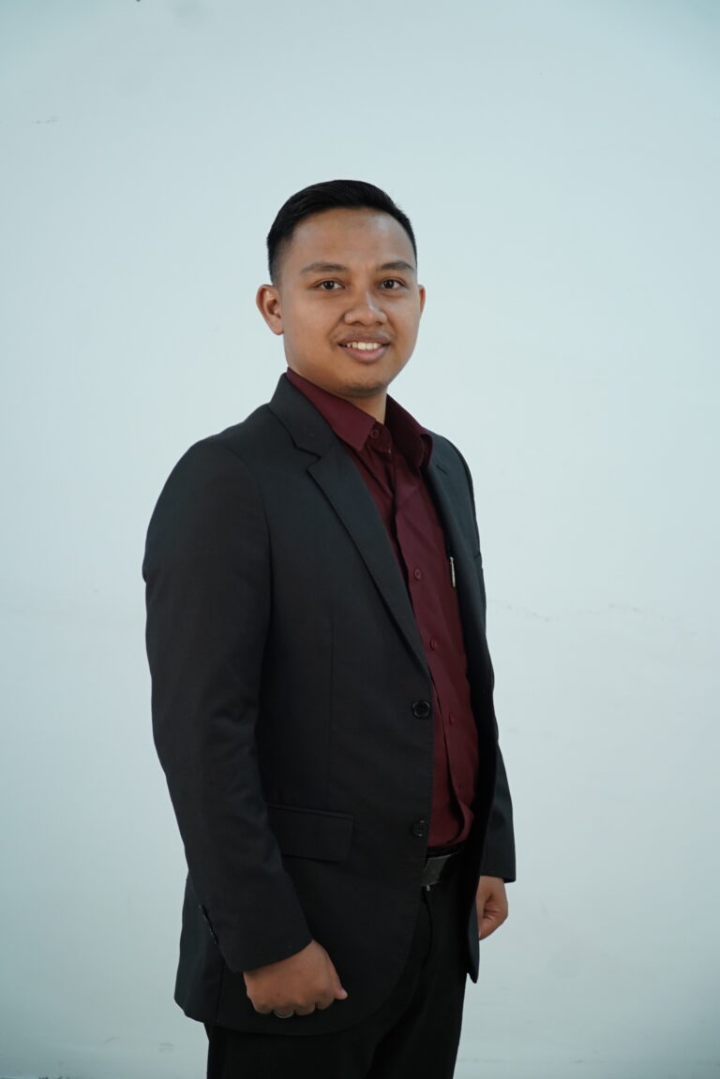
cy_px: 540
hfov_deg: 20.3
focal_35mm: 67
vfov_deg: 30.1
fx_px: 2010
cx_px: 360
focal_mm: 45
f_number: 4
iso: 1600
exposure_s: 1/100
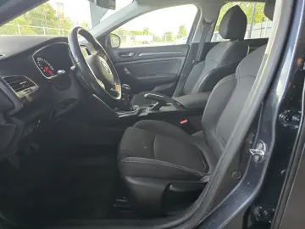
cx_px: 152
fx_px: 203
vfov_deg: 58.9
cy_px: 114
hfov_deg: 73.9
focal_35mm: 23
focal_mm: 6.3
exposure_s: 1/100
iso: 640
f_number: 1.7
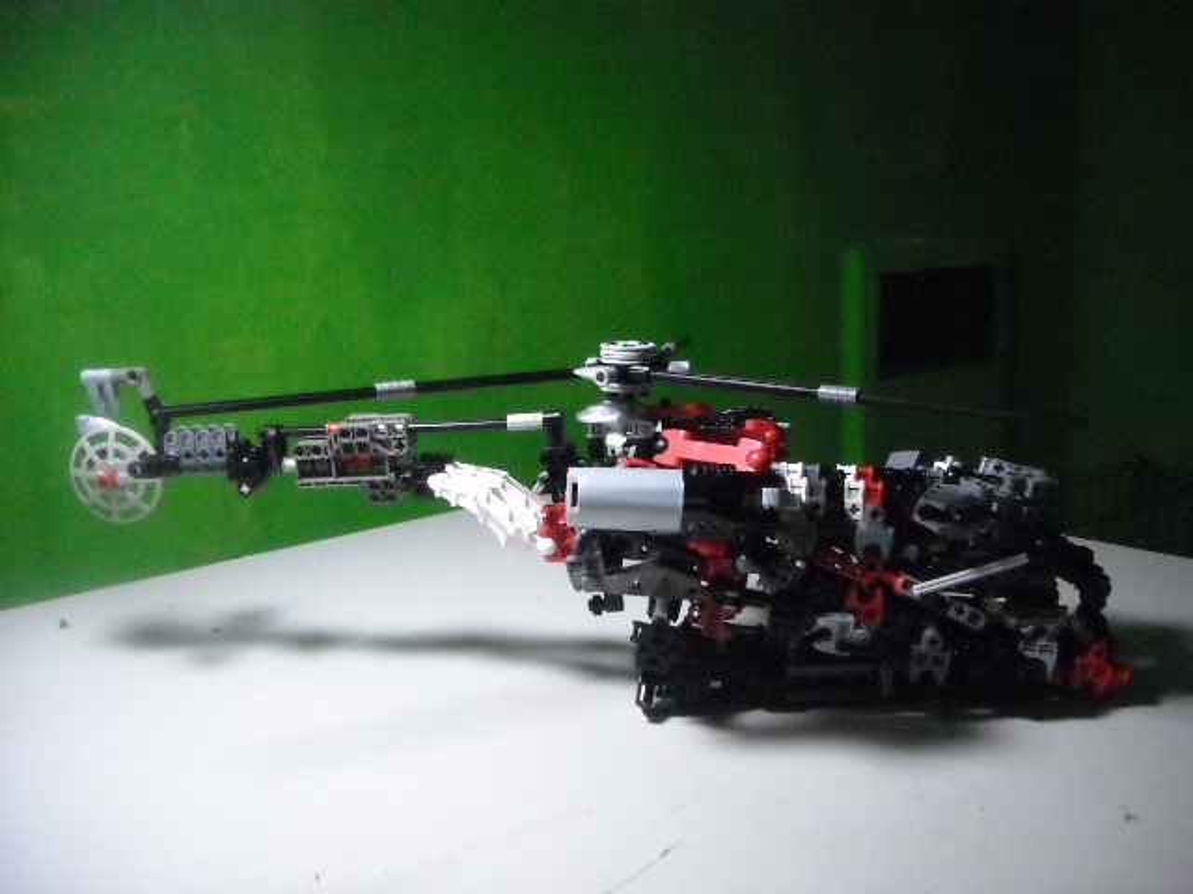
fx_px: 1206
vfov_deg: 40.7
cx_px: 596
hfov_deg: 52.6
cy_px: 447
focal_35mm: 35
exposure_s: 1/161
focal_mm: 5.7
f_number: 2.8
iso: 800
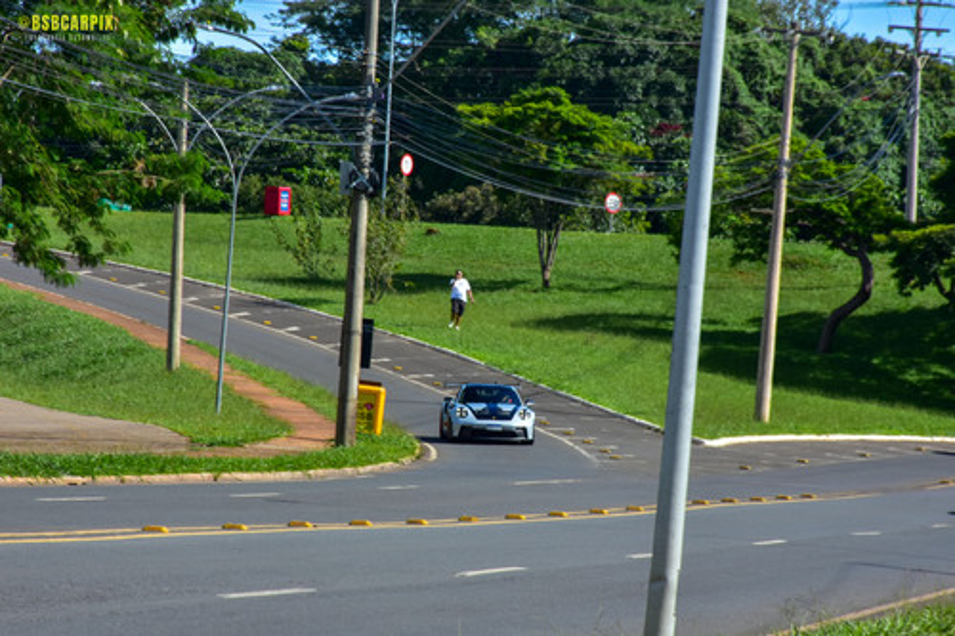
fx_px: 5569
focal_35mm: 210
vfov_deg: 6.5
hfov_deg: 9.8
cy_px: 318
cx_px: 478
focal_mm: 140
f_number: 14
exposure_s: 1/60
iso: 100
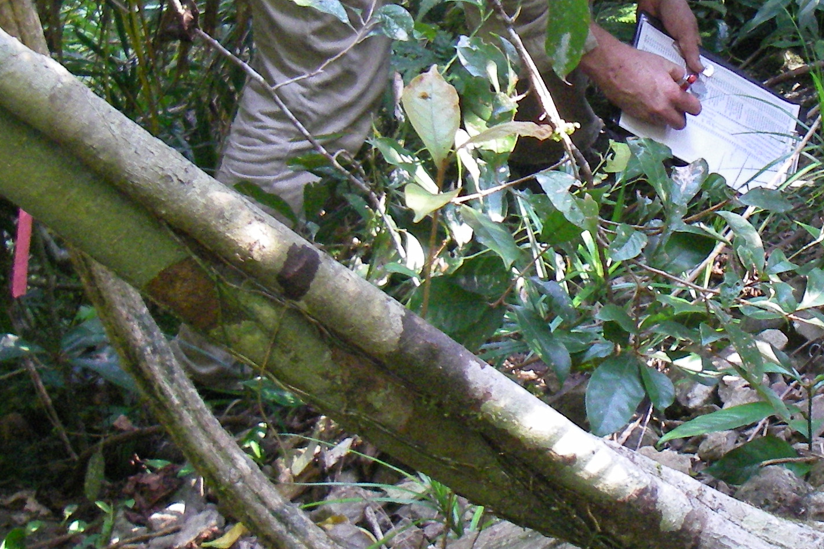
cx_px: 578
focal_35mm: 85
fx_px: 1945
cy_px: 193
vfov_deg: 16.0
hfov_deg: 23.8
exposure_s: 1/50
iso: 400
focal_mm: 6.3
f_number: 3.3
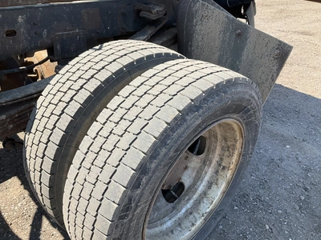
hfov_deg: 61.7
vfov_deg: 48.2
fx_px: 269
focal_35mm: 29
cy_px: 120
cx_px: 160
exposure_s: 1/613
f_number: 1.8
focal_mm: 3
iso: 25
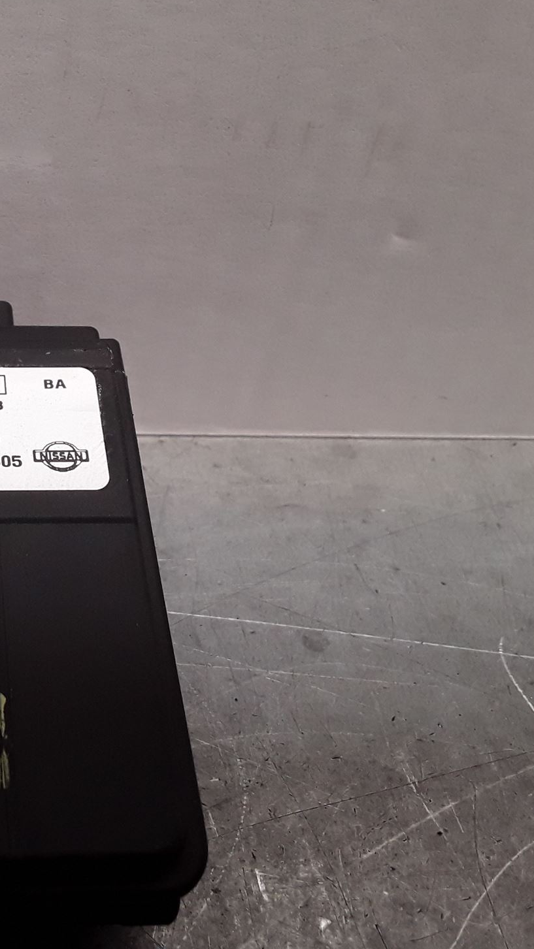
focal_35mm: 43
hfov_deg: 25.8
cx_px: -42
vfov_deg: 47.3
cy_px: 452
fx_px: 1083
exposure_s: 1/151
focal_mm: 2.91
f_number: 1.9
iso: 100
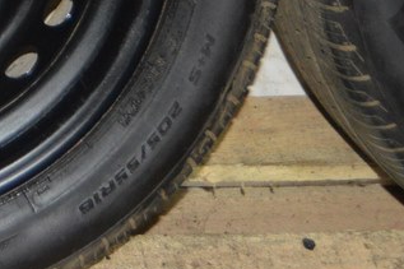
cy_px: -147
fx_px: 2064
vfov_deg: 7.3
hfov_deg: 10.8
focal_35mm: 184
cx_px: -164
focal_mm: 38
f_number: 4.8
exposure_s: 1/60
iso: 2500
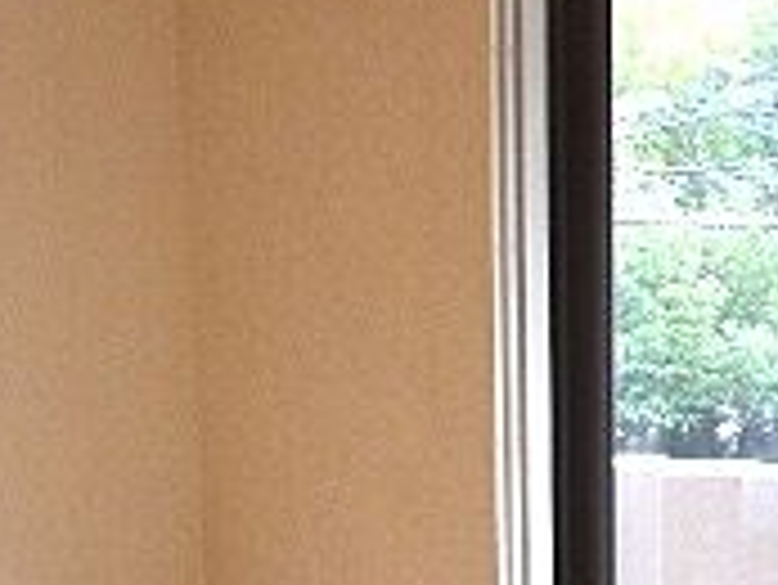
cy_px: 729
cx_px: 531
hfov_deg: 26.1
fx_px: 1664
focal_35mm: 74
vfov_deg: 18.7
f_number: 2.8
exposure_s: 1/60
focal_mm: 3.58
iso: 100
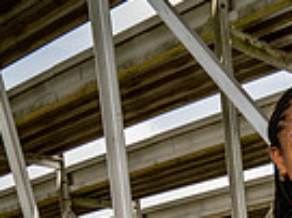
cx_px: 277
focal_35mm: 77
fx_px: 649
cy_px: 479
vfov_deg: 14.5
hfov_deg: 24.4
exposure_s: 1/125
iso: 100
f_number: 8
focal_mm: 24
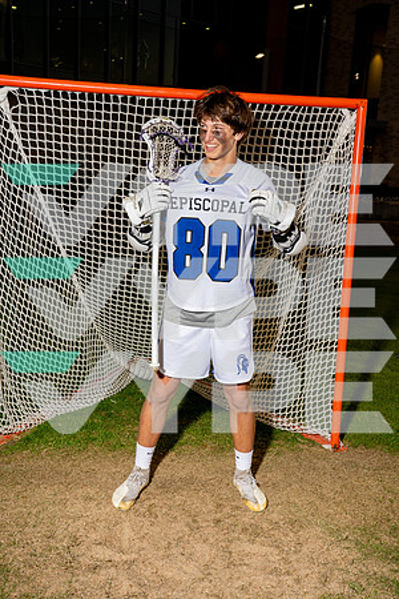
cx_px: 200
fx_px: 715
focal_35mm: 43
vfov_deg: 45.4
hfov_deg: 31.2
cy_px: 300
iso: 800
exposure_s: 1/250
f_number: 8
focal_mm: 43
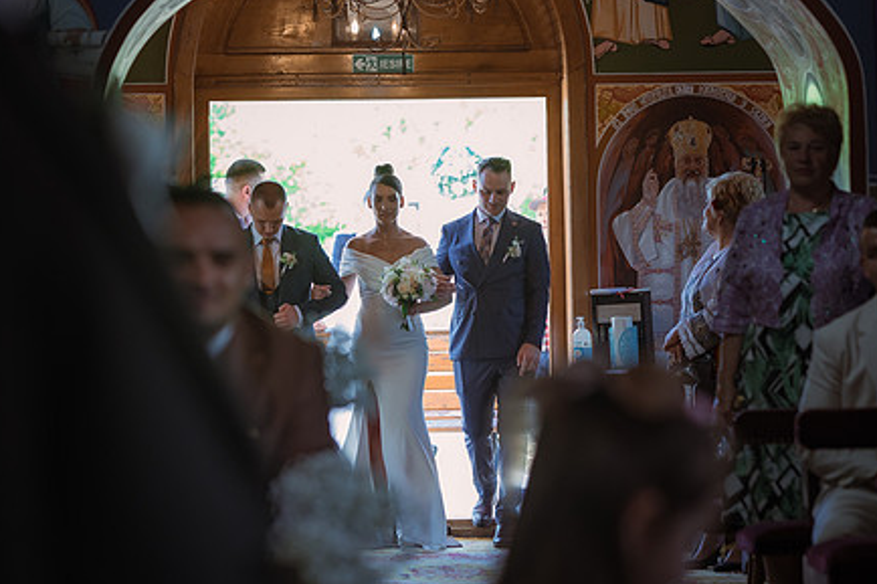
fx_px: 3068
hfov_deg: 16.2
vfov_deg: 10.9
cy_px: 307
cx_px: 282
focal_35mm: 126
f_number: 2.5
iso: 1000
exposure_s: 1/320
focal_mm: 85
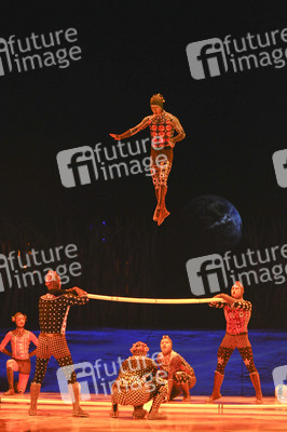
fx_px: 1437
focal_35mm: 120
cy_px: 216
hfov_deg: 11.4
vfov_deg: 17.1
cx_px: 144
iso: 2000
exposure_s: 1/320
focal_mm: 80
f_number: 2.8
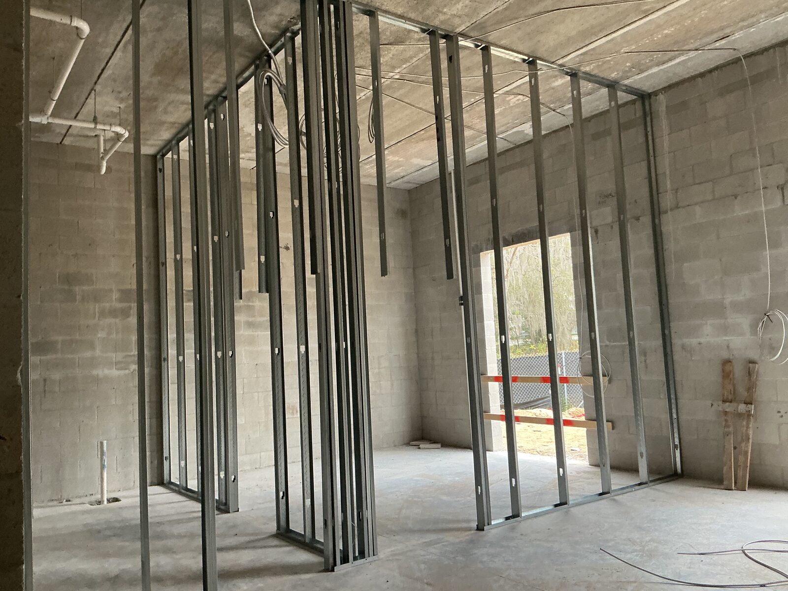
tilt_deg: +5.2
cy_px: 296
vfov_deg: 48.2
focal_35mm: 29
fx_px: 660
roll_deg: +3.4
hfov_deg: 61.7
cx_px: 394
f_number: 1.8
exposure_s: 1/60
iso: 200
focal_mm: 3
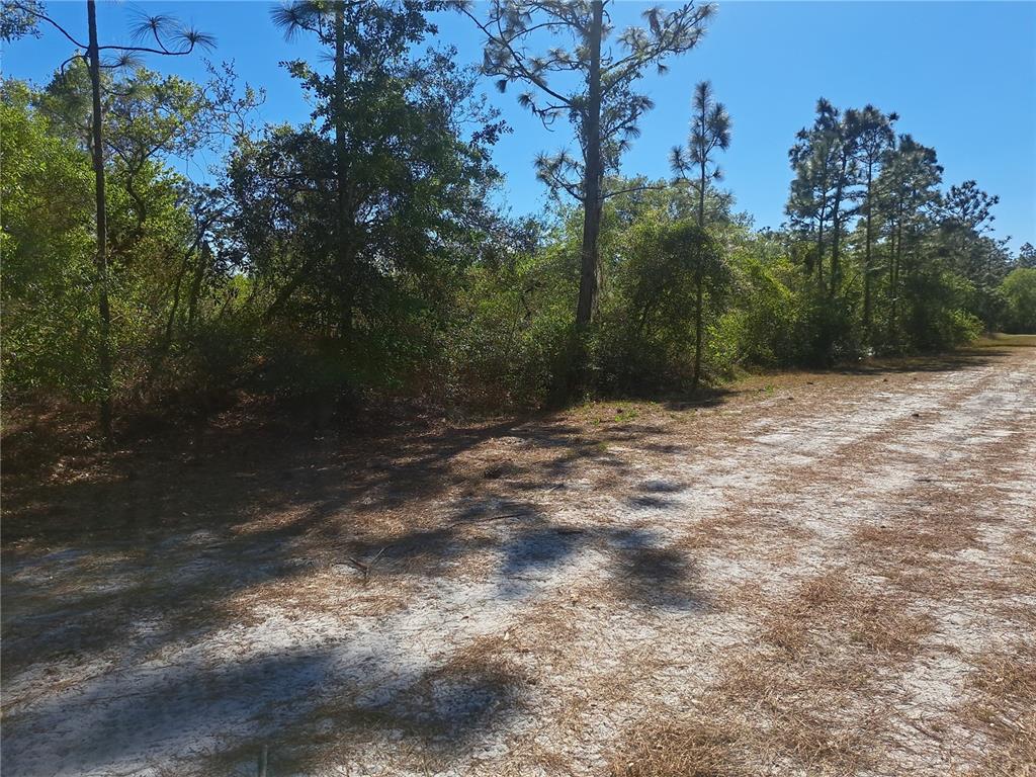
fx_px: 718
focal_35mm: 24
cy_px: 388
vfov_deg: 56.8
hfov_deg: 71.6
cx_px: 518
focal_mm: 5.23
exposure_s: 1/3676
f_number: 1.8
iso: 50
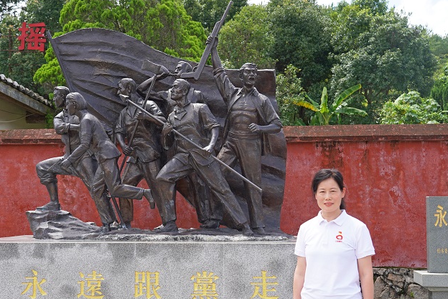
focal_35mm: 50
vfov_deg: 26.9
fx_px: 622
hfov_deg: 39.5
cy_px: 178
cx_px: 192
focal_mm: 39
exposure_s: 1/400
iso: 100
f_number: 4.5
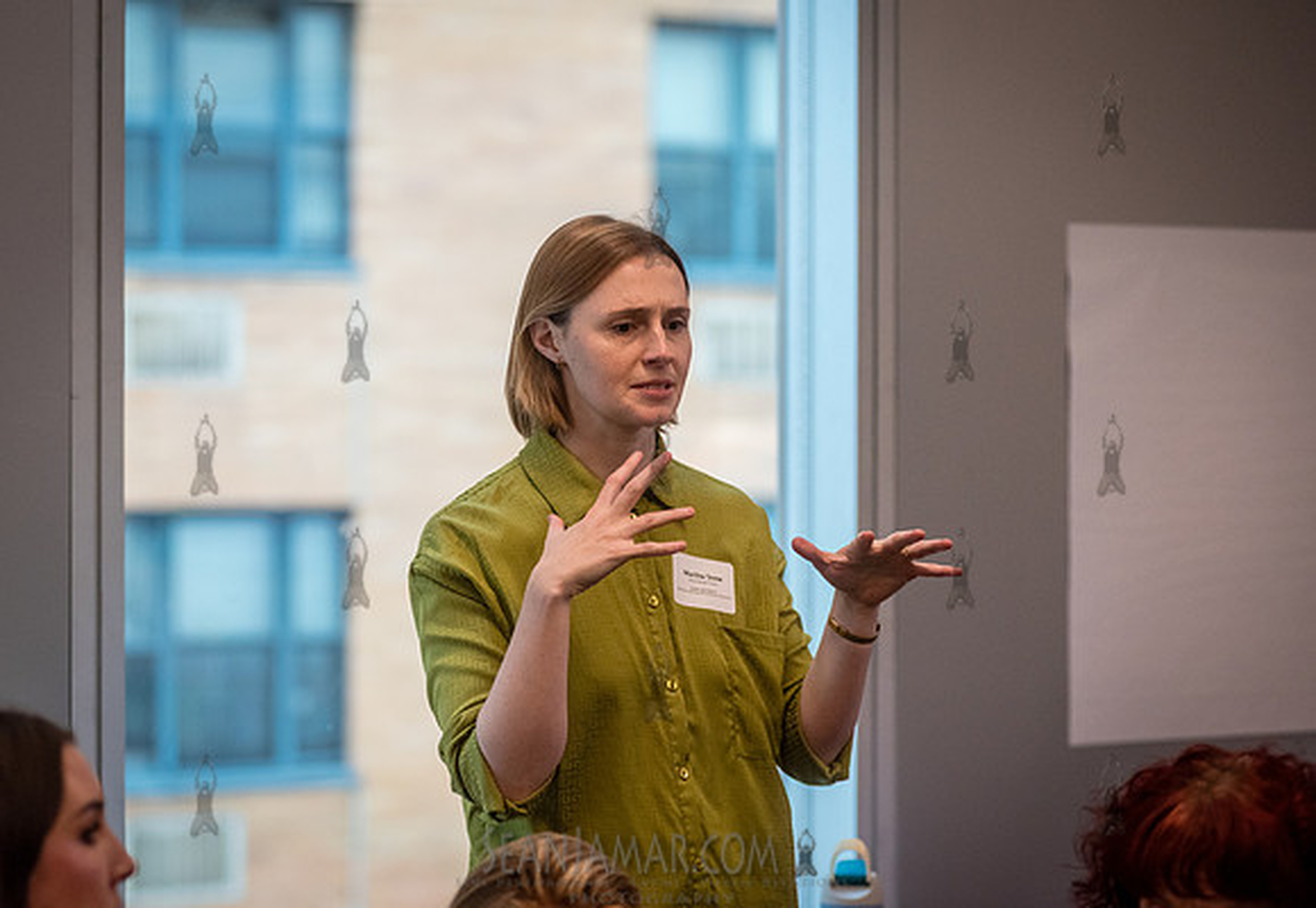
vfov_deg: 11.9
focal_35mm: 118
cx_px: 618
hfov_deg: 17.2
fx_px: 4349
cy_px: 441
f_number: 3.5
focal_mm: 112
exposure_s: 1/1250
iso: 2000
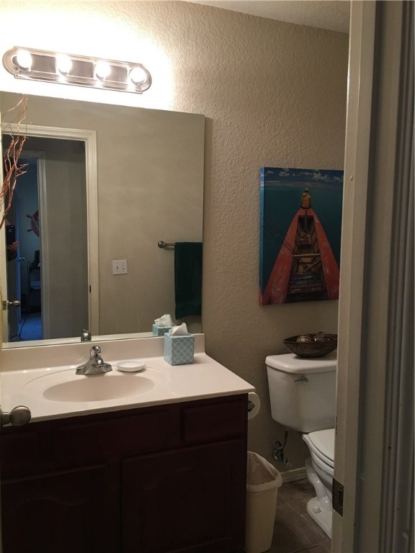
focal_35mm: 29
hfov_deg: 48.2
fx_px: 464
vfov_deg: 61.7
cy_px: 276
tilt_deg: -4.9
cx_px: 208
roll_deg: -0.7
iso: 40
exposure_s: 1/15
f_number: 2.2
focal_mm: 4.15
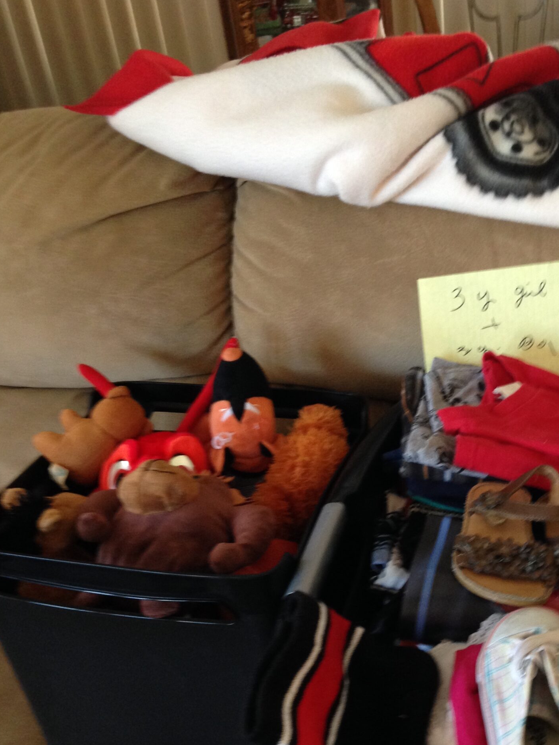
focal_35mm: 45
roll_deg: +7.9
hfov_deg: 31.9
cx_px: 372
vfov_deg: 41.7
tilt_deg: -38.4
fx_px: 969
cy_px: 481
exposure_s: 1/20
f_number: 2.4
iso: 160
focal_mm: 4.12
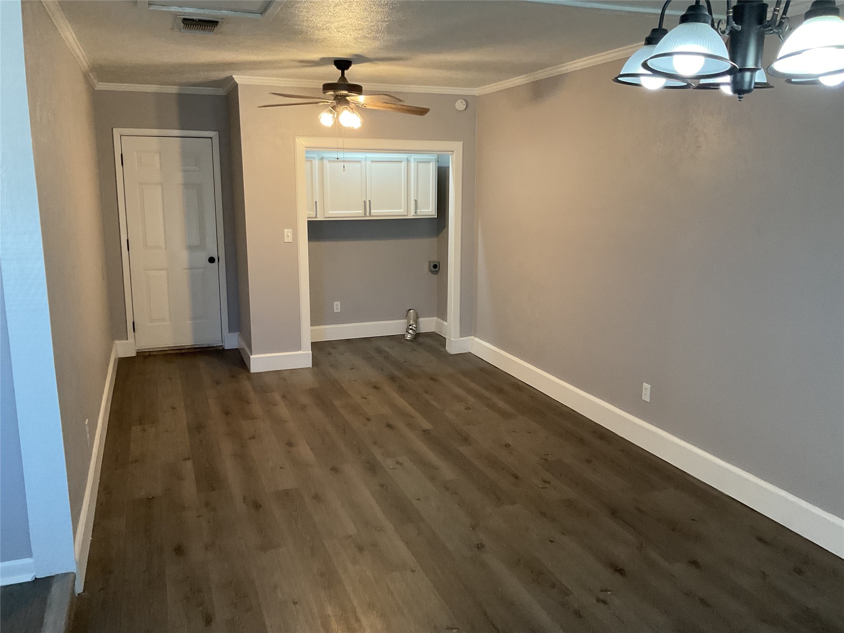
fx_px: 707
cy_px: 316
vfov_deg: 48.2
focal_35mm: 29
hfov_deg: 61.7
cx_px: 422
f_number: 1.8
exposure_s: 1/60
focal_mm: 3
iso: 200
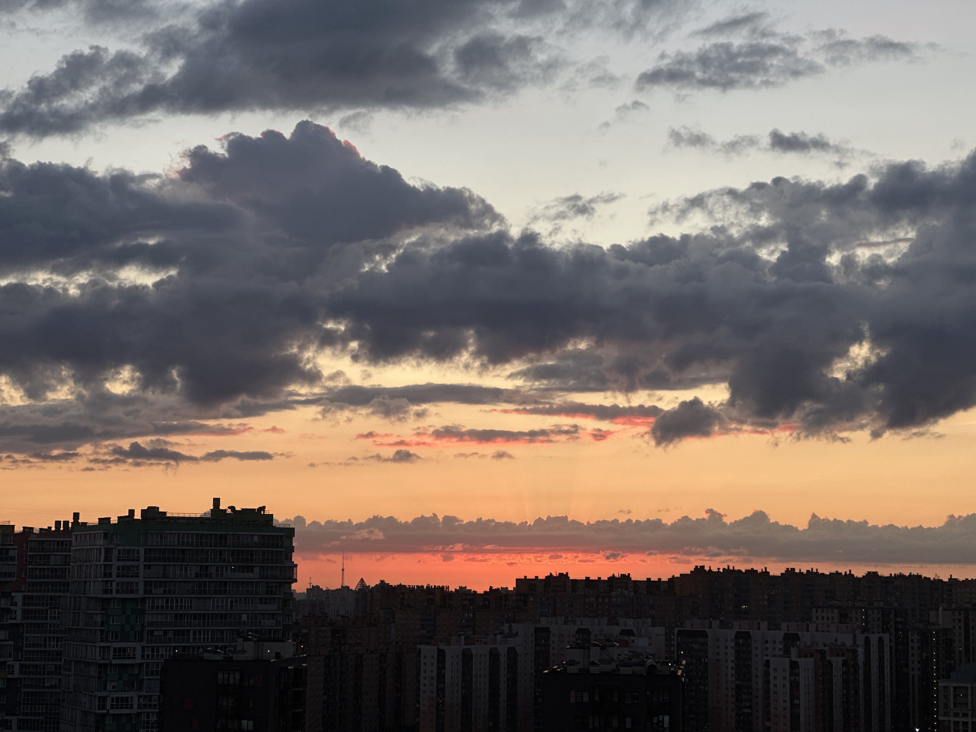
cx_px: 488
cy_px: 366
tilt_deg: +7.9
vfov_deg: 19.1
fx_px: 2171
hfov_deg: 25.3
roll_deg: -0.6
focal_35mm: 77
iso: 32
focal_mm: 9
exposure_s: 1/138
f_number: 2.8
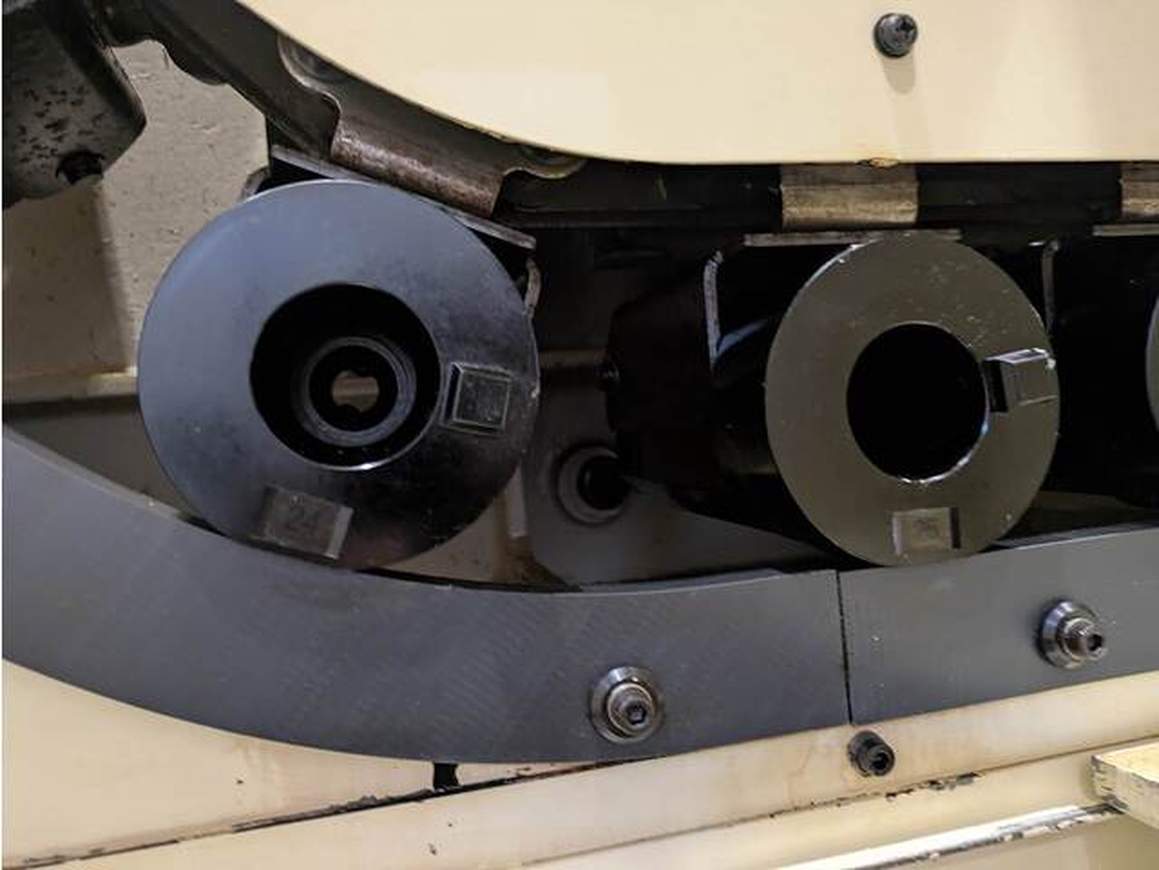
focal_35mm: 25
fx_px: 837
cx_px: 580
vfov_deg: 54.9
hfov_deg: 69.4
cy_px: 435
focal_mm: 5.43
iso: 422
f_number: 1.89
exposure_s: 1/24
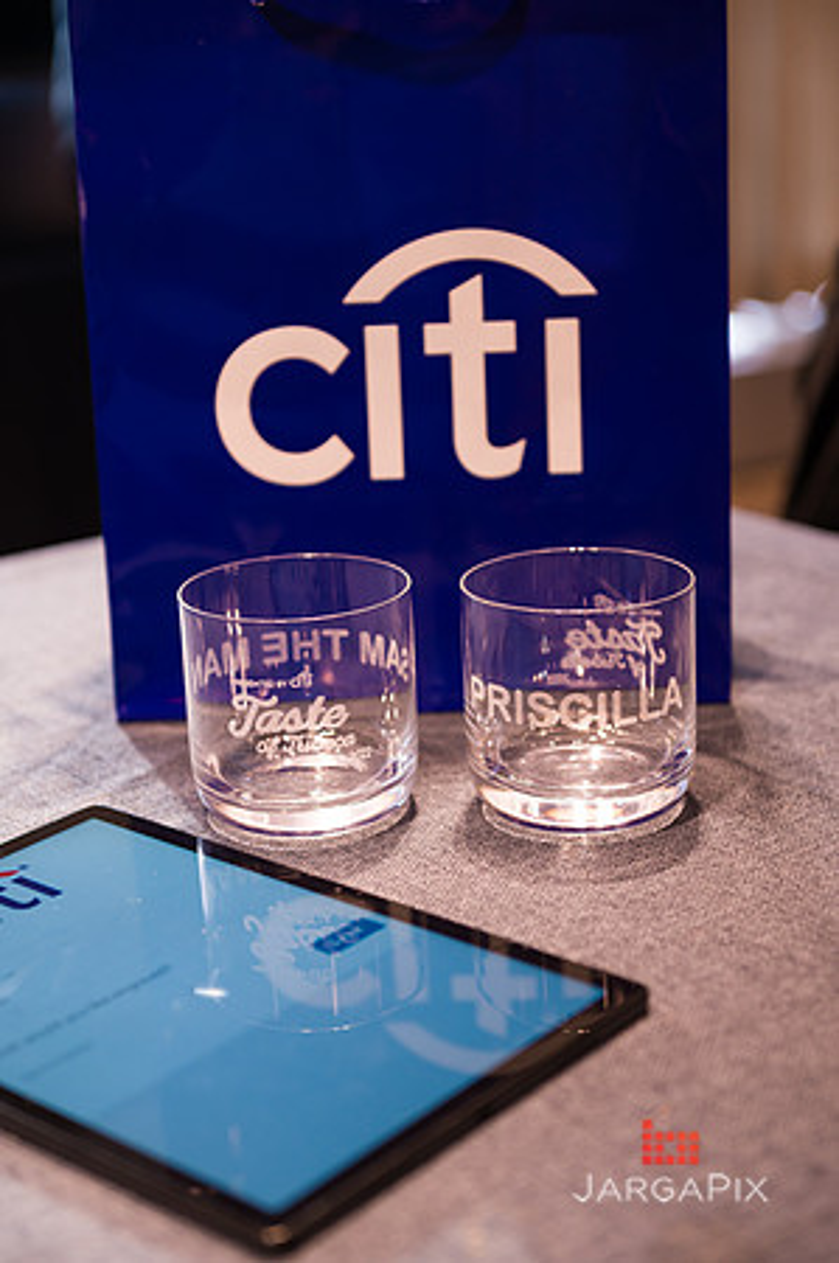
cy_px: 632
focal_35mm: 60
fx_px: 2102
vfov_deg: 33.4
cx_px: 420
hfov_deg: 22.6
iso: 640
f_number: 4
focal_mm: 60
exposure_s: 1/80
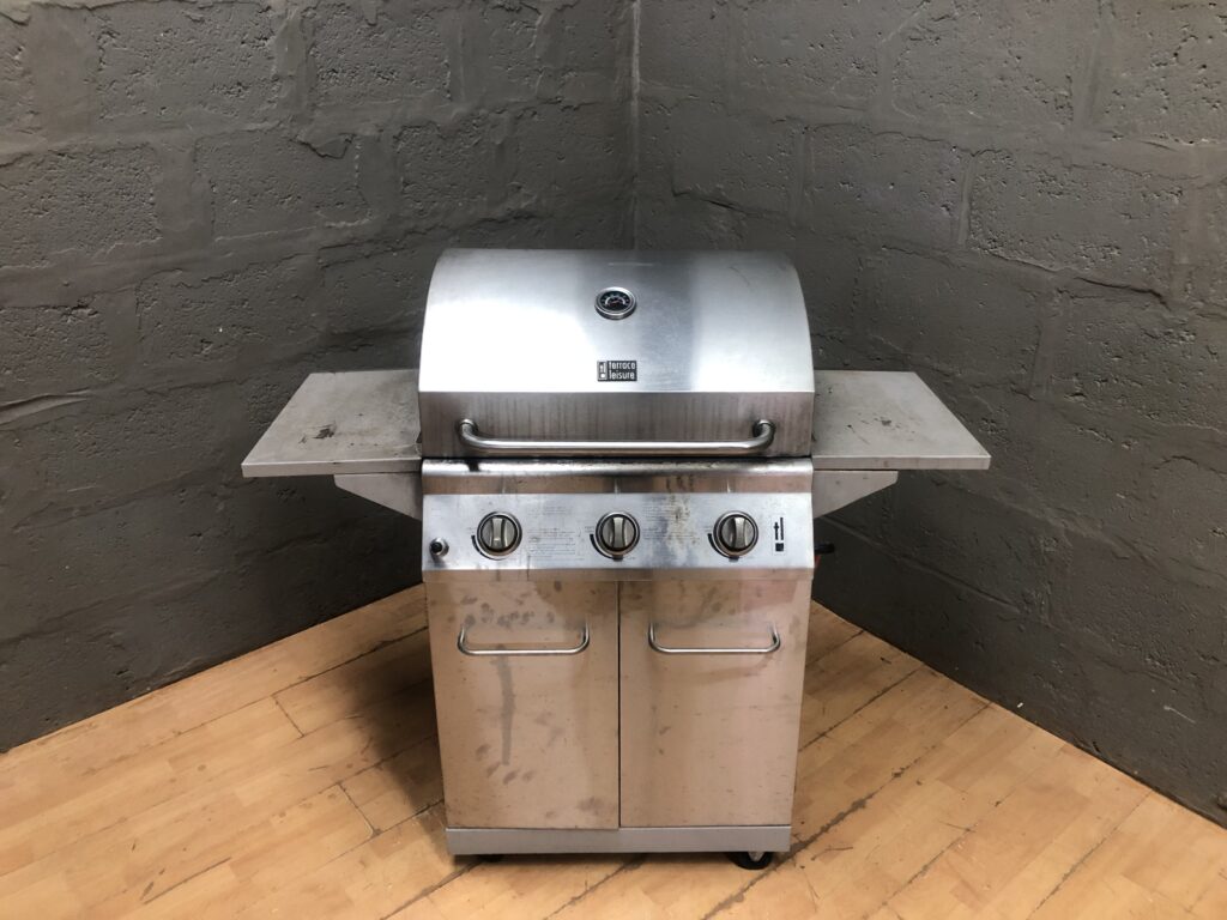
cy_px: 460
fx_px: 992
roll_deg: -0.3
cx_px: 614
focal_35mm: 28
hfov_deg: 63.4
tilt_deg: -25.9
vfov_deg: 49.7
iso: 80
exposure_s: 1/17
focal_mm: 3.99
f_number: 1.8
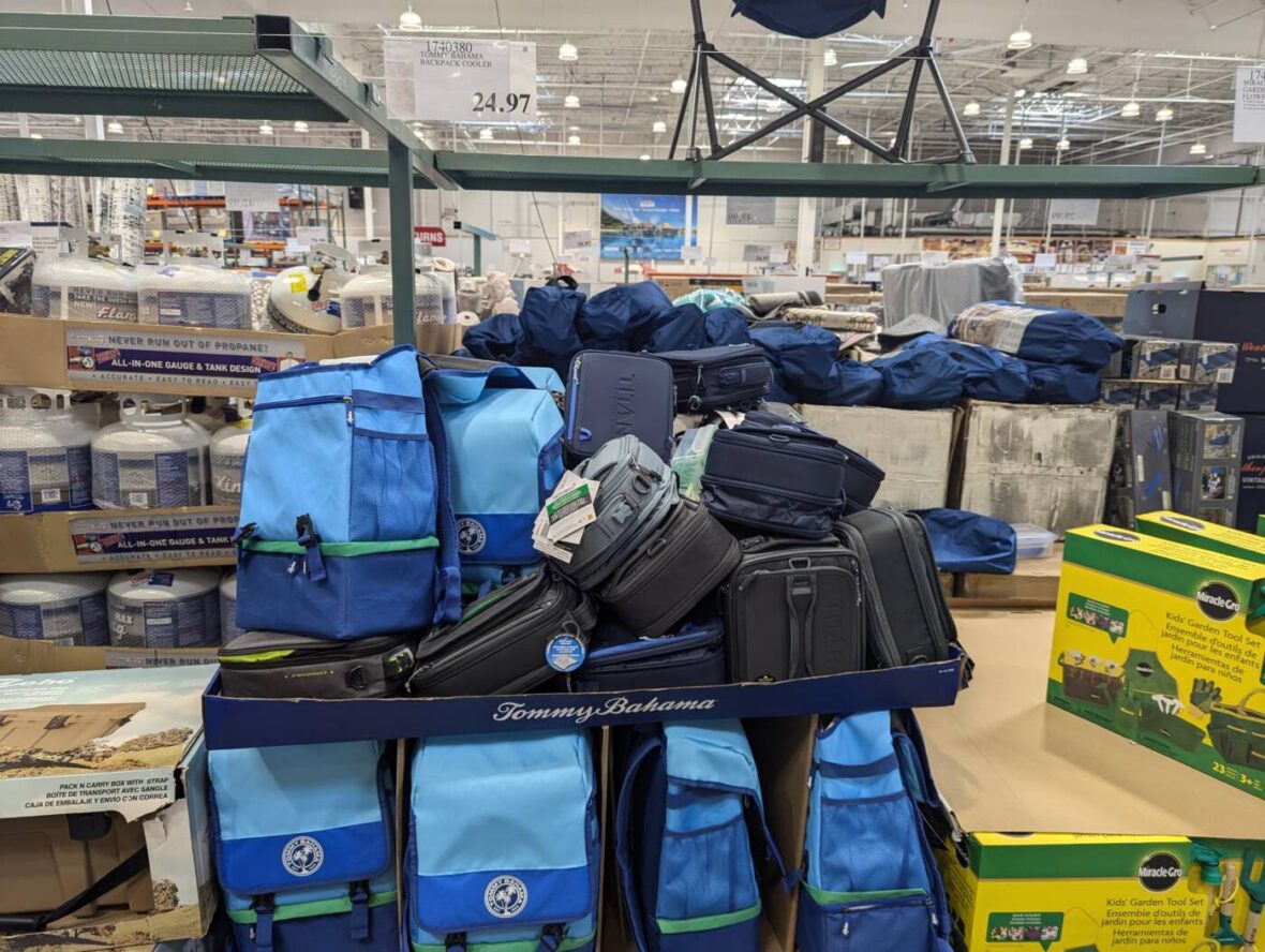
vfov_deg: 56.9
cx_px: 632
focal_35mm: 24
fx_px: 878
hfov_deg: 71.5
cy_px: 476
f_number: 1.85
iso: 160
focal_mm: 6.81
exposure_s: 1/79.4
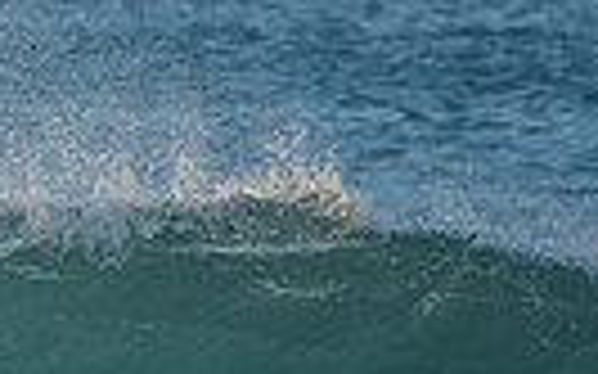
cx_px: -441
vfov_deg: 0.6
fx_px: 36295
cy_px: 507
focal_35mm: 2228
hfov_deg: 0.9
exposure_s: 1/2000
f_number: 5.6
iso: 720
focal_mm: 500
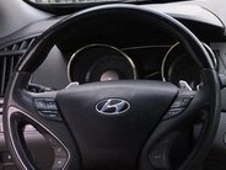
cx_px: 335
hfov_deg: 17.1
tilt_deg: -11.8
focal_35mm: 104
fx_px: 679
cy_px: 61
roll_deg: +5.4
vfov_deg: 14.2
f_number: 2.2
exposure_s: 1/107
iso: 25
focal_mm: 4.15
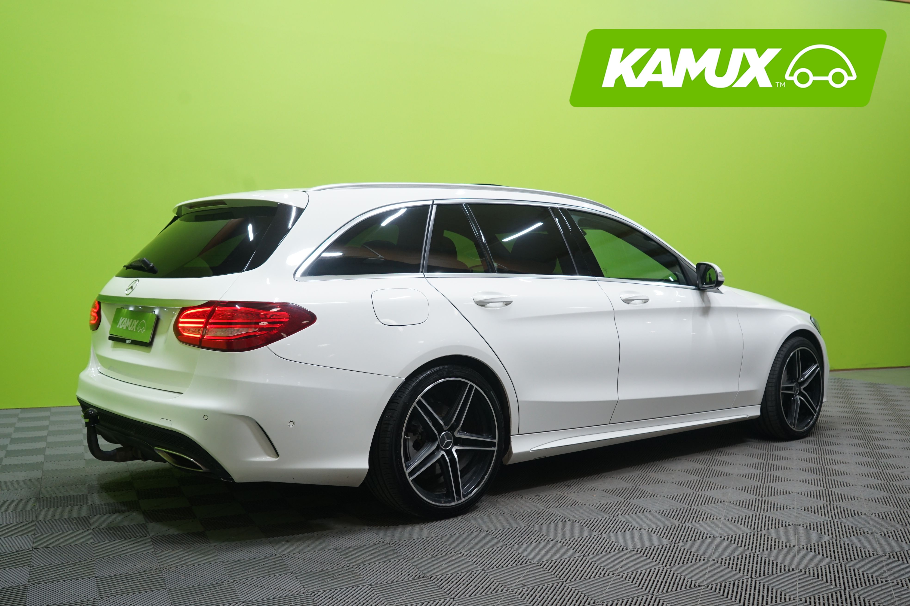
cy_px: 303
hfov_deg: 57.2
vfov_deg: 40.0
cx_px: 455
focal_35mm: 33
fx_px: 834
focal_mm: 33
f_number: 5.6
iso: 800
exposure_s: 1/25
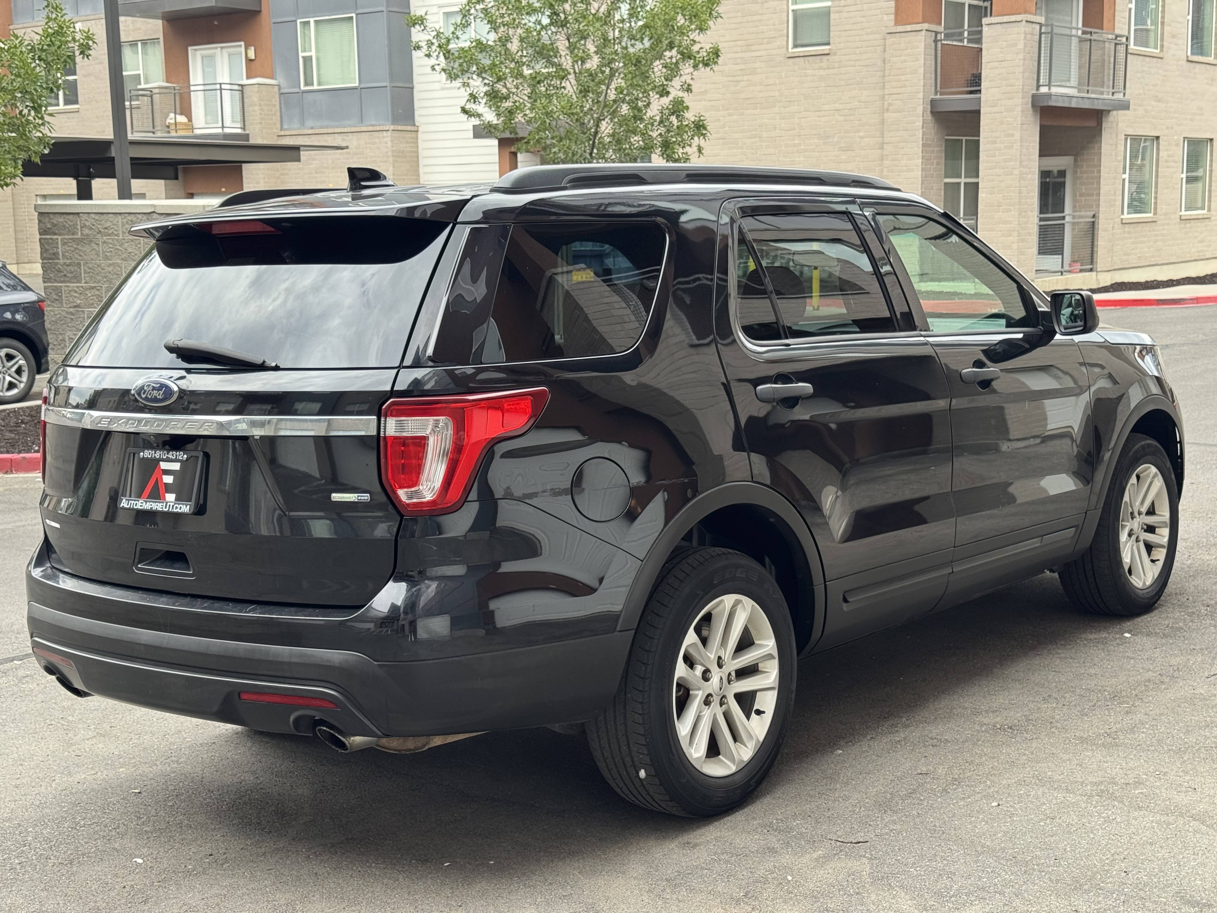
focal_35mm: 48
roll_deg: +0.8
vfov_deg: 30.3
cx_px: 608
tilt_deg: -8.9
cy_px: 456
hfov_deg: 39.7
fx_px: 1688
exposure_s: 1/318
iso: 64
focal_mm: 6.76
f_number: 1.78
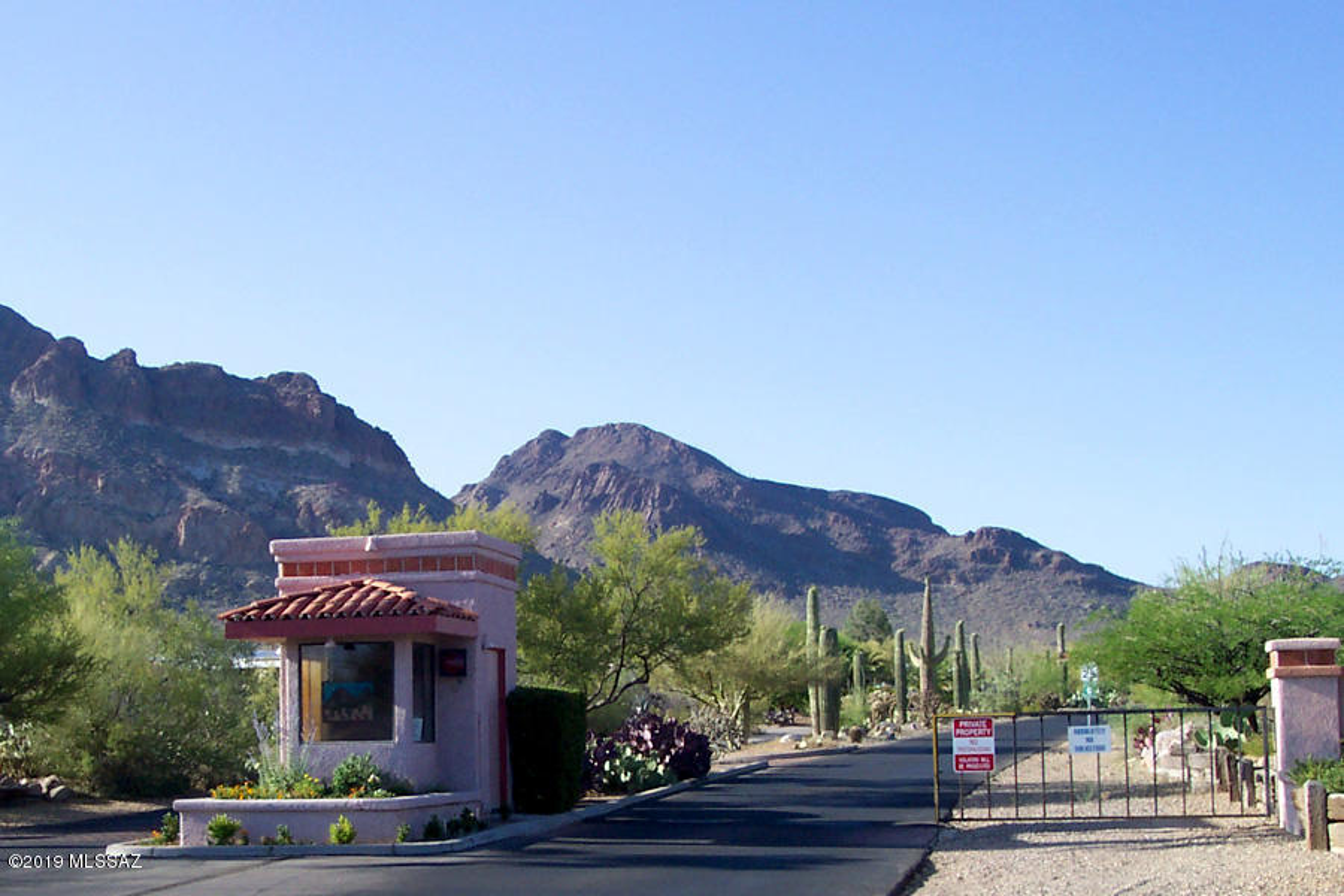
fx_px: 1419
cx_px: 672
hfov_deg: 50.7
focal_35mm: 38
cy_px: 448
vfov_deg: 35.1
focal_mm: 8
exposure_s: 1/350
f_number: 4.8
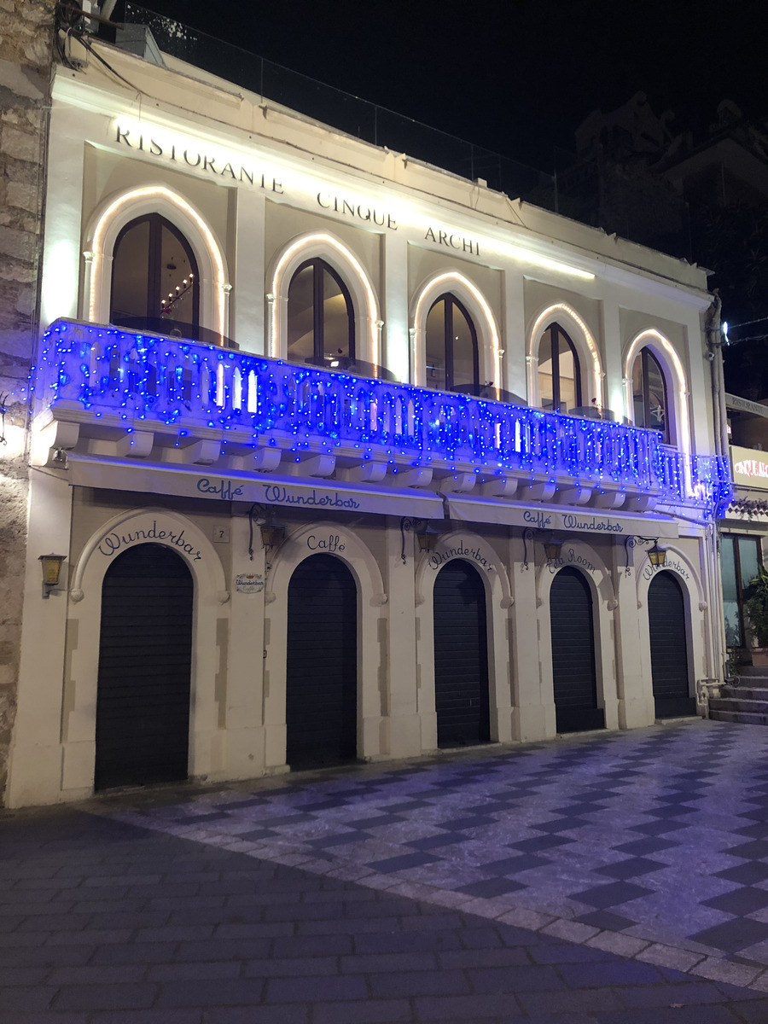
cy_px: 512
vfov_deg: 63.4
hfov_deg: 49.7
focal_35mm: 28
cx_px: 384
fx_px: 828
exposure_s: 1/9
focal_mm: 4
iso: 100
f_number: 1.8
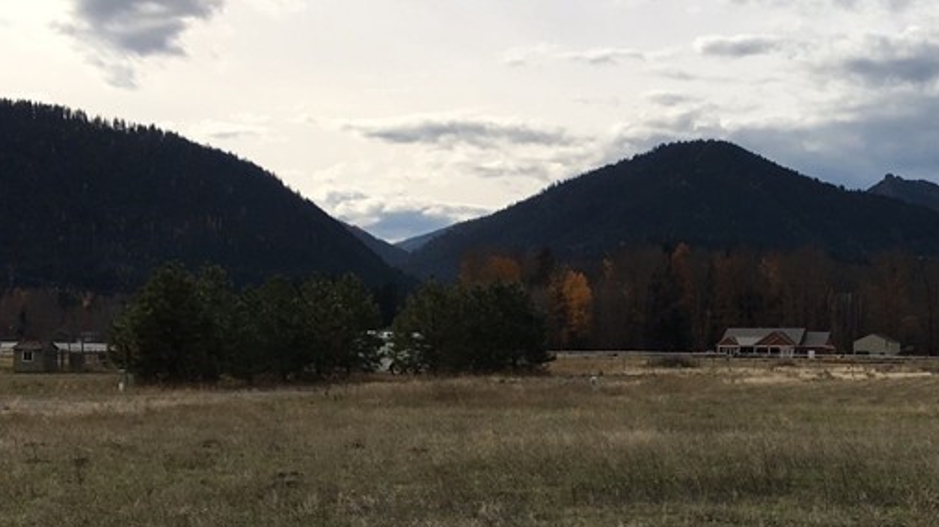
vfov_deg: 18.6
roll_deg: -0.1
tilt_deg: -2.1
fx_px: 1593
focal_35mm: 64
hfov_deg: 30.6
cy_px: 445
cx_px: 928
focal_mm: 4.15
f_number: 2.2
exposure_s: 1/1972
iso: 25
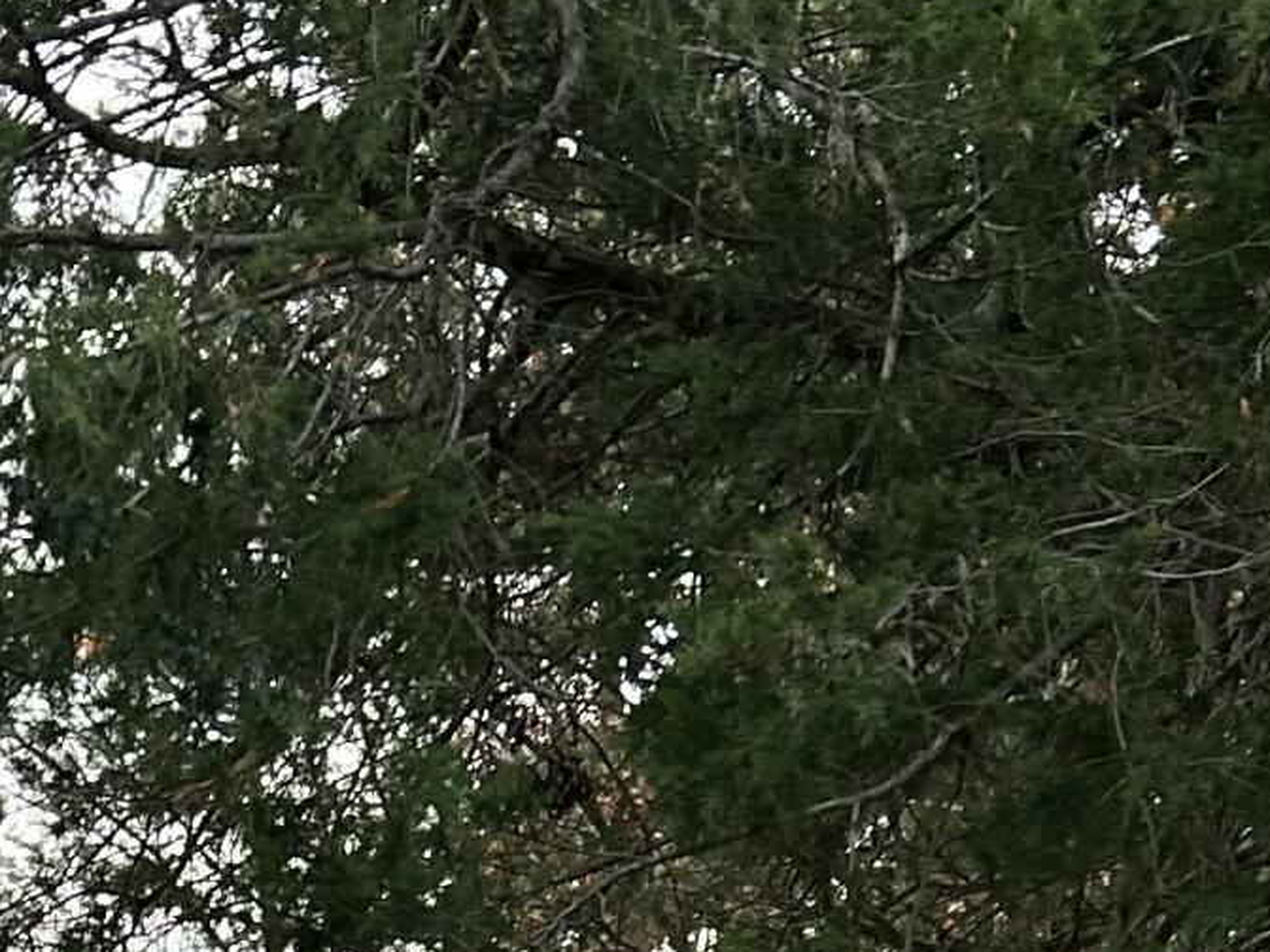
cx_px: 112
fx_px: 4256
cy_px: 1983
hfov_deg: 16.7
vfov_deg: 11.4
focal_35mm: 116
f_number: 1.5
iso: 125
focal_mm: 5.7
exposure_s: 1/121
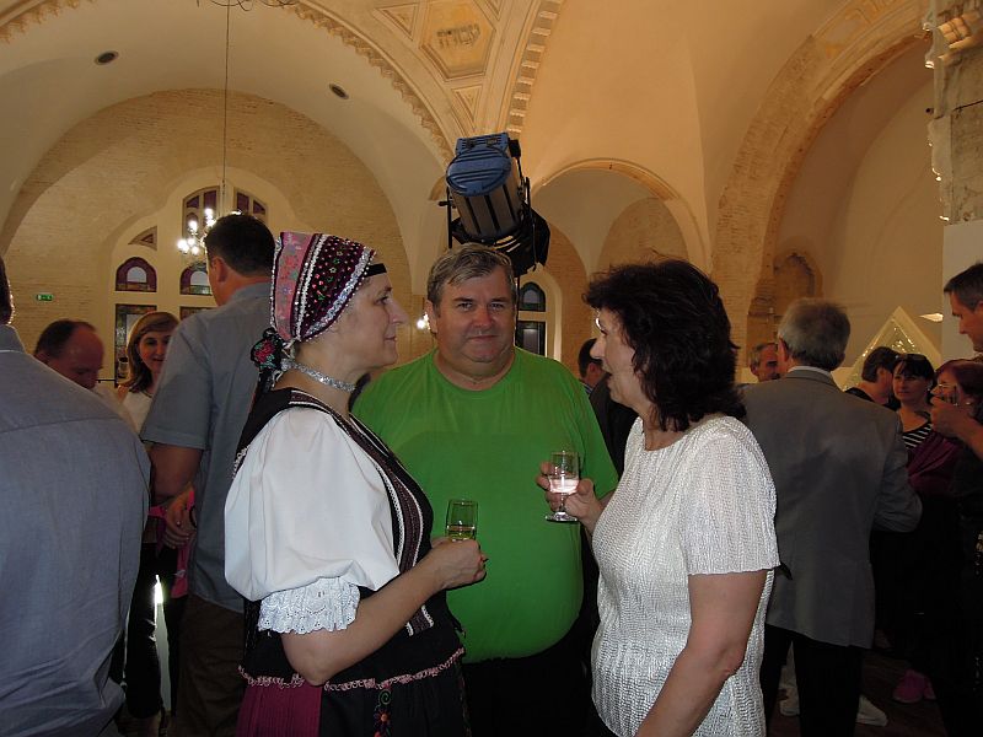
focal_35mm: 24
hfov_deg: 71.6
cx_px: 492
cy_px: 368
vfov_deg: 56.8
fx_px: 682
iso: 200
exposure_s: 1/30
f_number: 2.8
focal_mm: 4.3
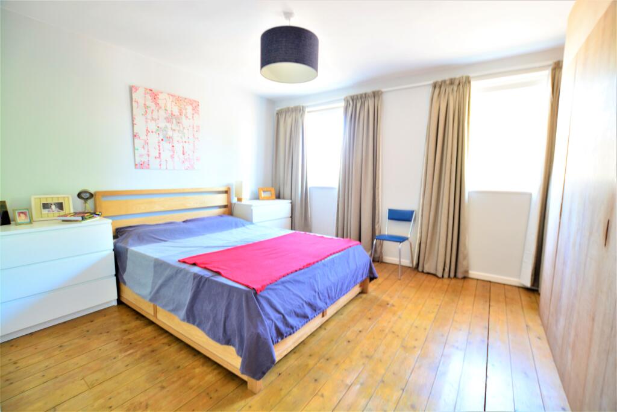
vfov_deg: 77.3
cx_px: 308
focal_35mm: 15
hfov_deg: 100.4
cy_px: 206
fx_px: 257
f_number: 3.5
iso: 500
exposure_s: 1/15
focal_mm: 10
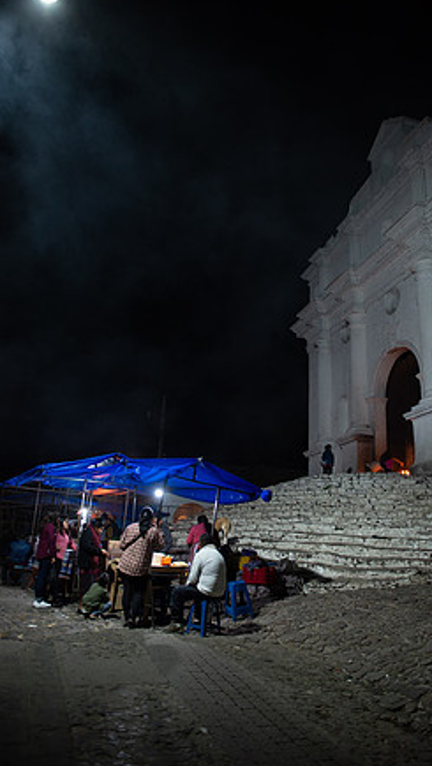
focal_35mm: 26
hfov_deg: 44.3
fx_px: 529
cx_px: 247
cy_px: 372
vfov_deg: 71.9
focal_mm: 24
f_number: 2.8
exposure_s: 1/80
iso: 1600
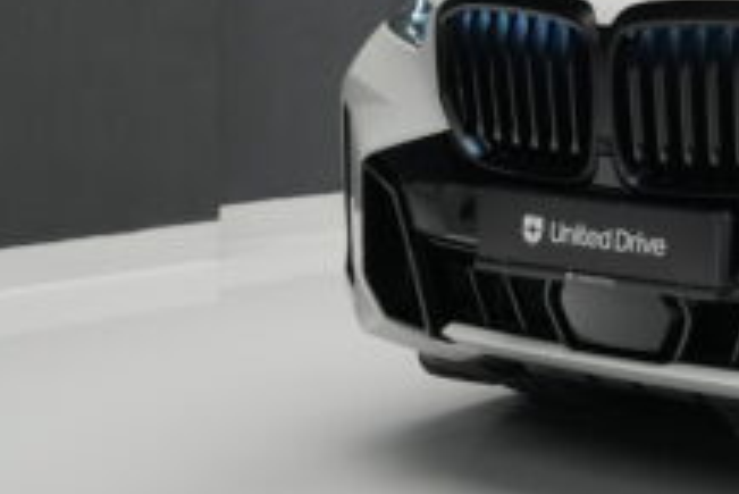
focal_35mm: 124
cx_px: 1137
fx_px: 2547
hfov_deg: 15.2
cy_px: -48
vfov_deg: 10.9
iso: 1600
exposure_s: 1/40
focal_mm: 35
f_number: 6.3
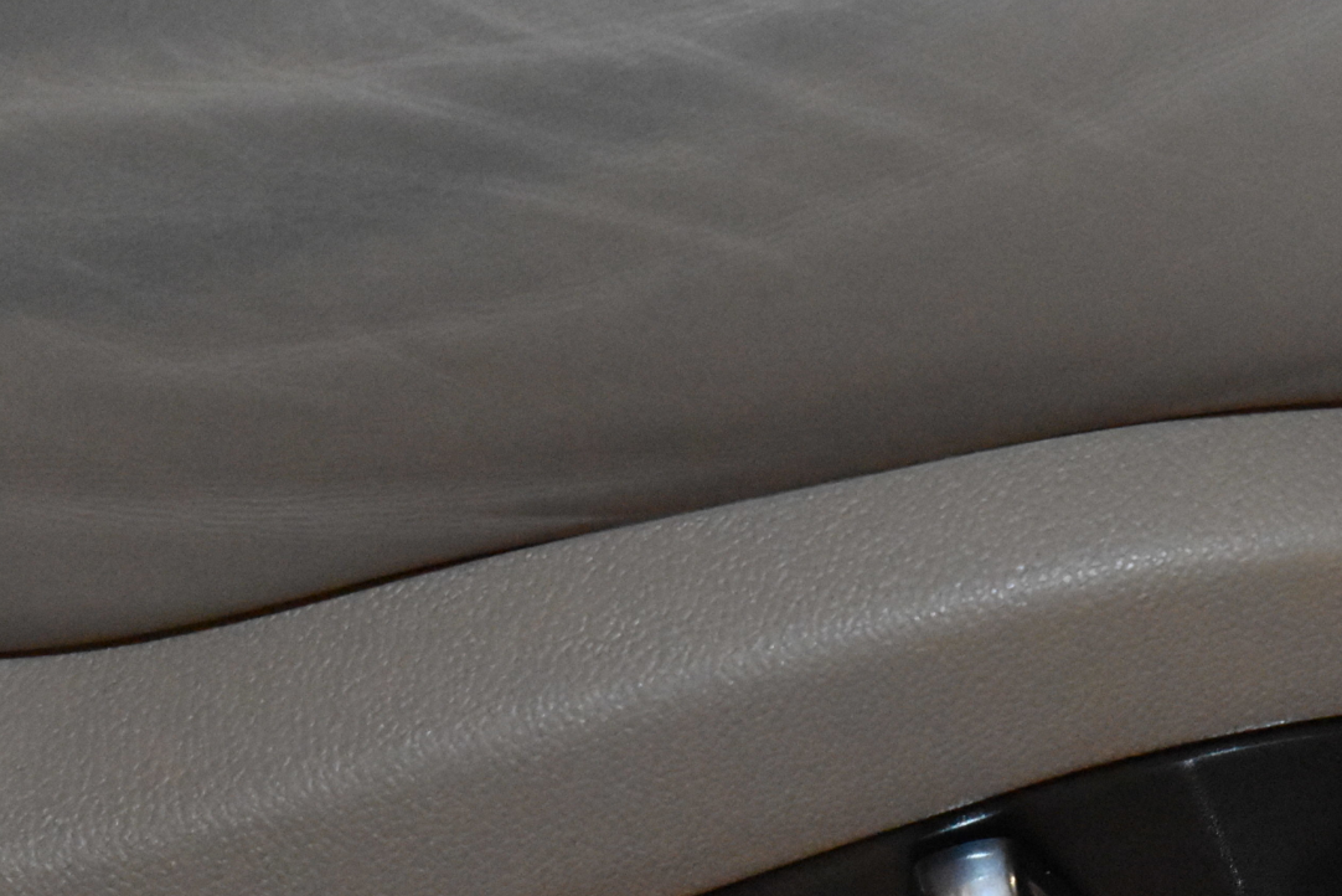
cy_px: 946
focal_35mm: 149
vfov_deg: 9.1
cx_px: 1191
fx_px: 5556
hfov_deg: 13.7
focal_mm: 42
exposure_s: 1/60
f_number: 8
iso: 6400
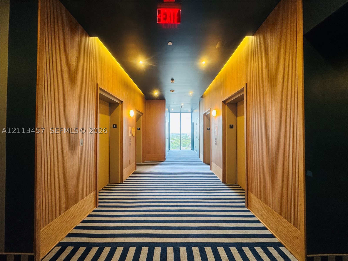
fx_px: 141
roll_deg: +0.0
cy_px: 130
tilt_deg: +1.1
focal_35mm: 14
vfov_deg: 85.7
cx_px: 174
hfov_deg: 102.1
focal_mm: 2.22
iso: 160
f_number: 2.2
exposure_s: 1/60
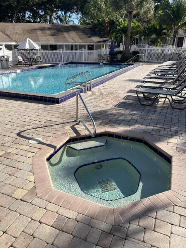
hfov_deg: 53.1
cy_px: 124
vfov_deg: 67.3
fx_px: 186
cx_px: 93
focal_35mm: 26
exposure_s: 1/2825
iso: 50
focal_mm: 5.1
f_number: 1.6
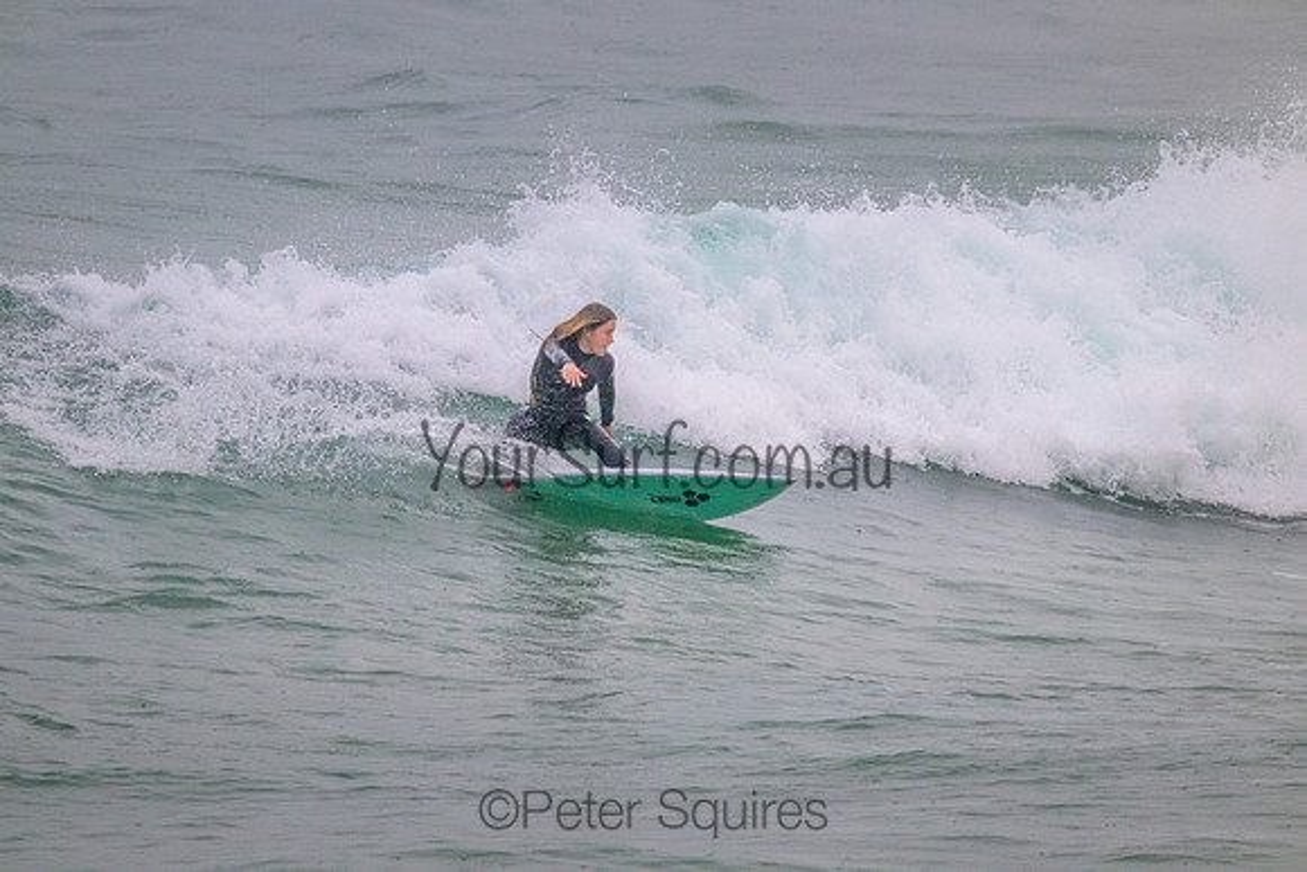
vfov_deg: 1.7
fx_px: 29050
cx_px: 654
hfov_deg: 2.6
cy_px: 436
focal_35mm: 800
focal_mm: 800
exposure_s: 1/1250
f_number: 11
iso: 5600
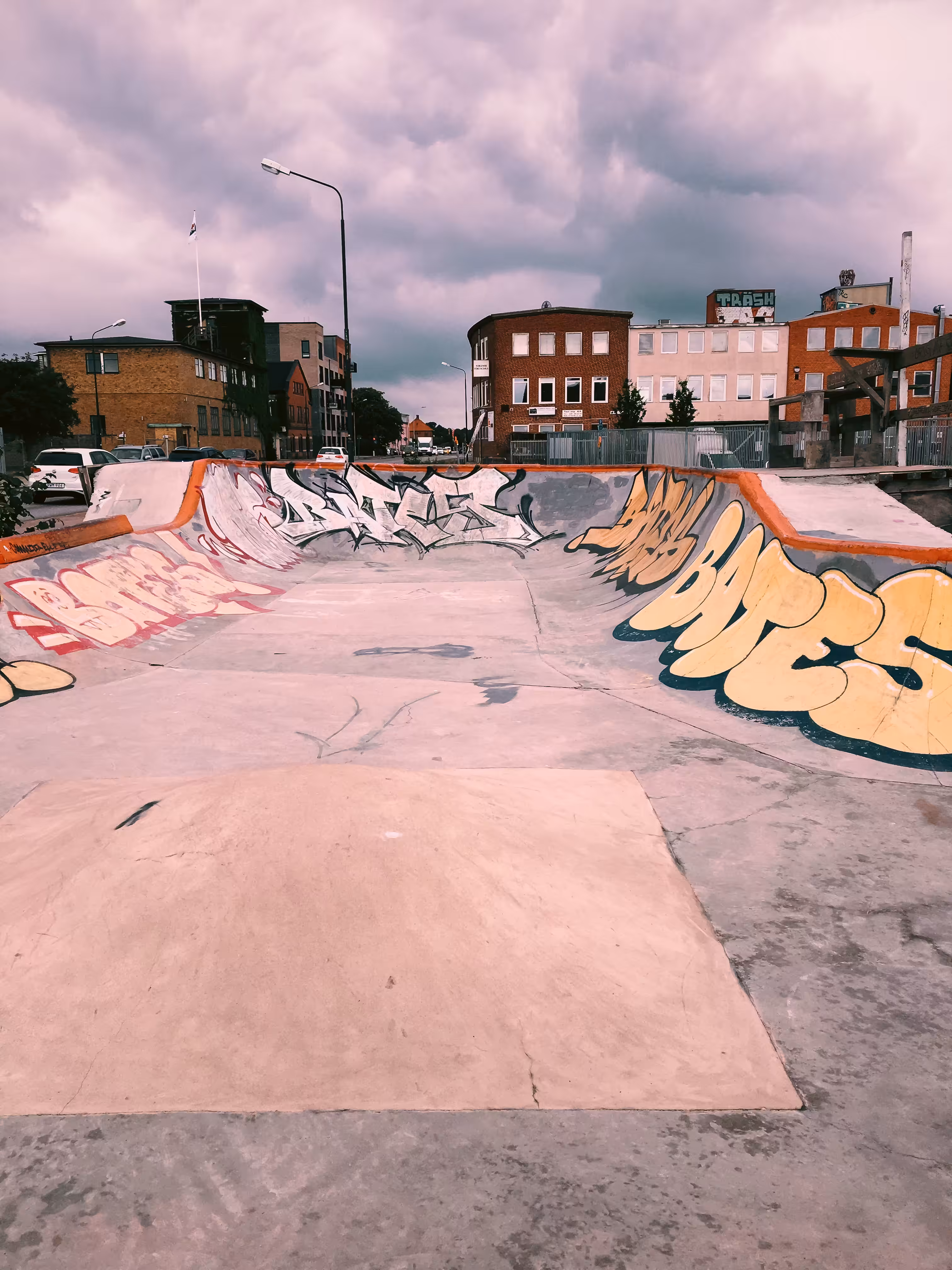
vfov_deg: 61.7
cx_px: 476
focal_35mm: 29
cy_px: 635
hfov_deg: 48.2
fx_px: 1063
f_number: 2.2
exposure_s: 1/640
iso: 25
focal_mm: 4.15
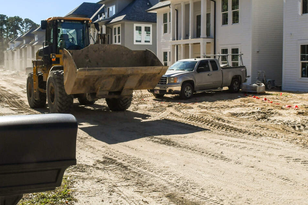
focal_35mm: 43
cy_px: 80
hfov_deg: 45.4
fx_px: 368
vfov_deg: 31.1
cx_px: 147
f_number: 11
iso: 800
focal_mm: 17
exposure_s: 1/1600
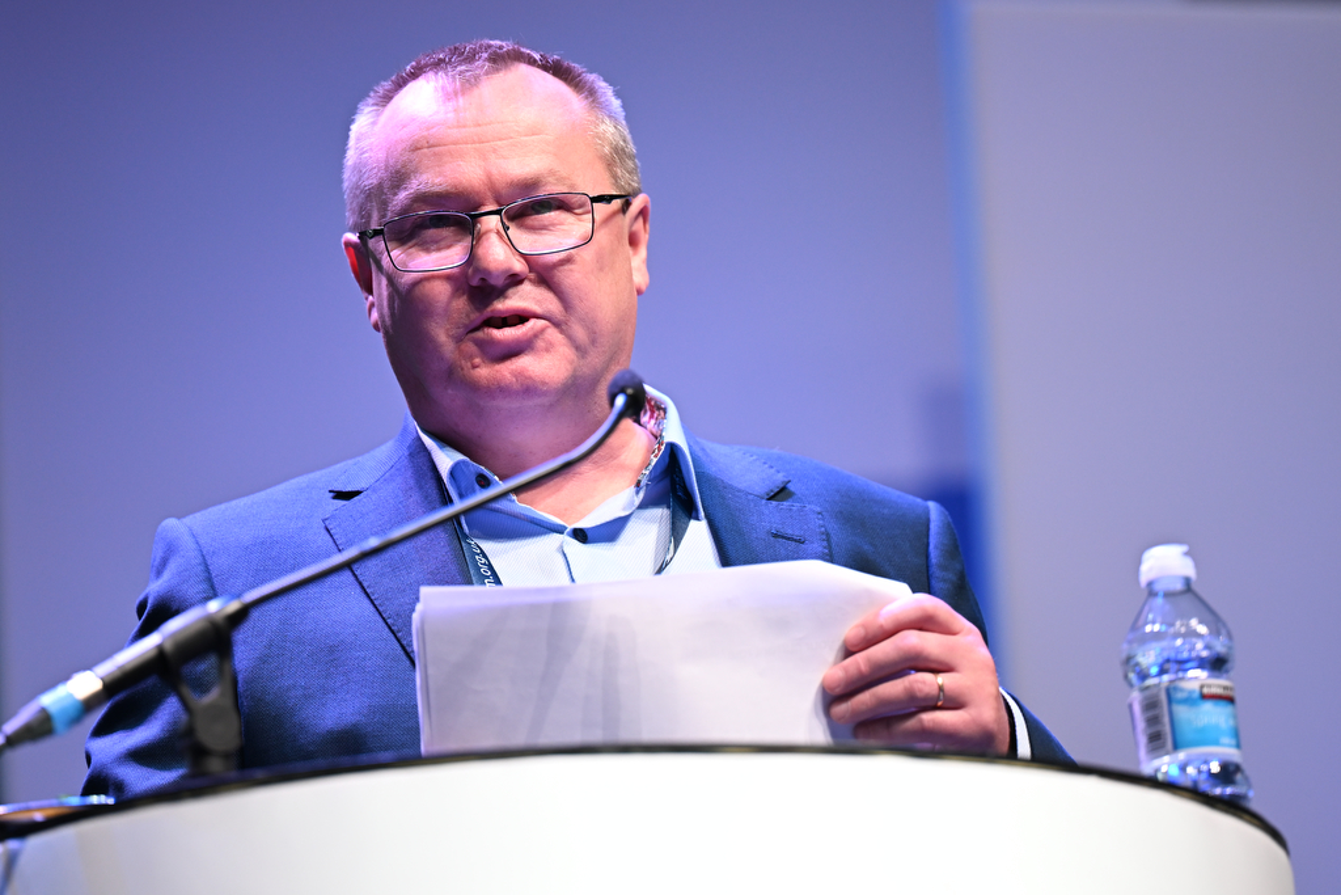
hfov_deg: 11.1
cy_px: 448
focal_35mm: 185
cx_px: 670
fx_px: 6892
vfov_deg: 7.4
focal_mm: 185
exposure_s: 1/200
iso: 640
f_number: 2.8
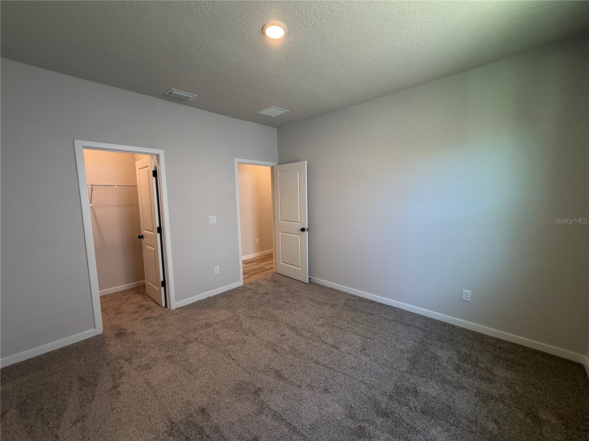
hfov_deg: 102.1
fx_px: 238
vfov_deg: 85.7
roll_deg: +0.4
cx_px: 294
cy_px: 220
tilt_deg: -6.0
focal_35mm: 14
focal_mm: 2.22
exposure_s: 1/60
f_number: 2.2
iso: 200
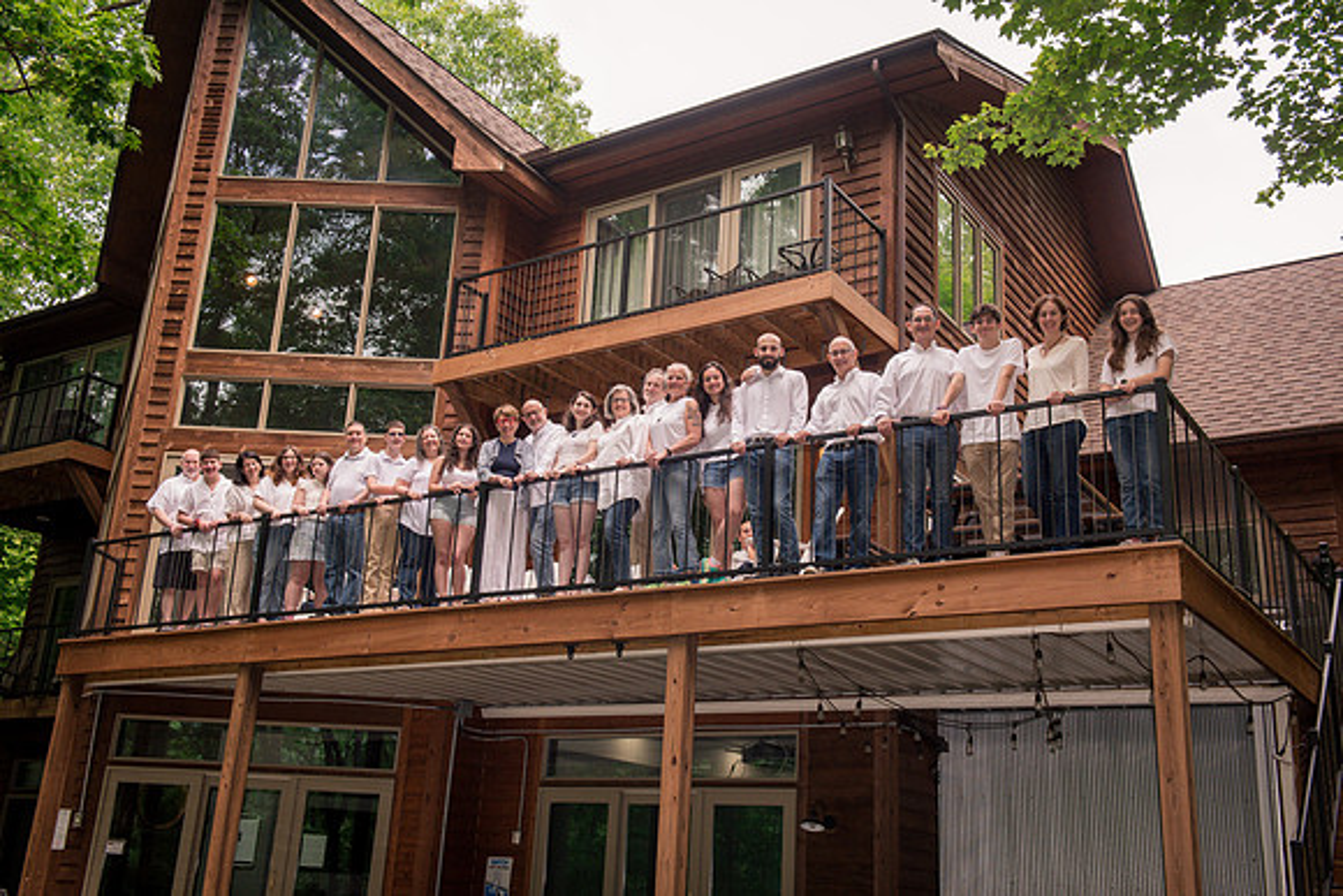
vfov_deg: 36.9
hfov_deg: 53.1
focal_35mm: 36
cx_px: 672
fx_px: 1343
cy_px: 448
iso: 1000
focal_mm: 36
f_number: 13
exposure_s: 1/125
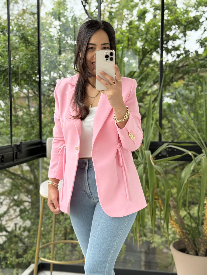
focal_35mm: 48
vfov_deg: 39.7
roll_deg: +0.1
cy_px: 138
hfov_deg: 30.3
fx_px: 383
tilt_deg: -20.7
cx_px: 104
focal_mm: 6.76
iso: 100
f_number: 1.78
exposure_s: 1/402
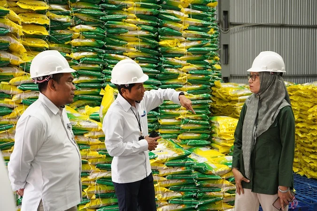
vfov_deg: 29.9
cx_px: 158
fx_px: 396
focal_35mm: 45
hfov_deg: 43.6
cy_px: 106
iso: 6400
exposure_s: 1/320
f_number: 5
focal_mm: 45
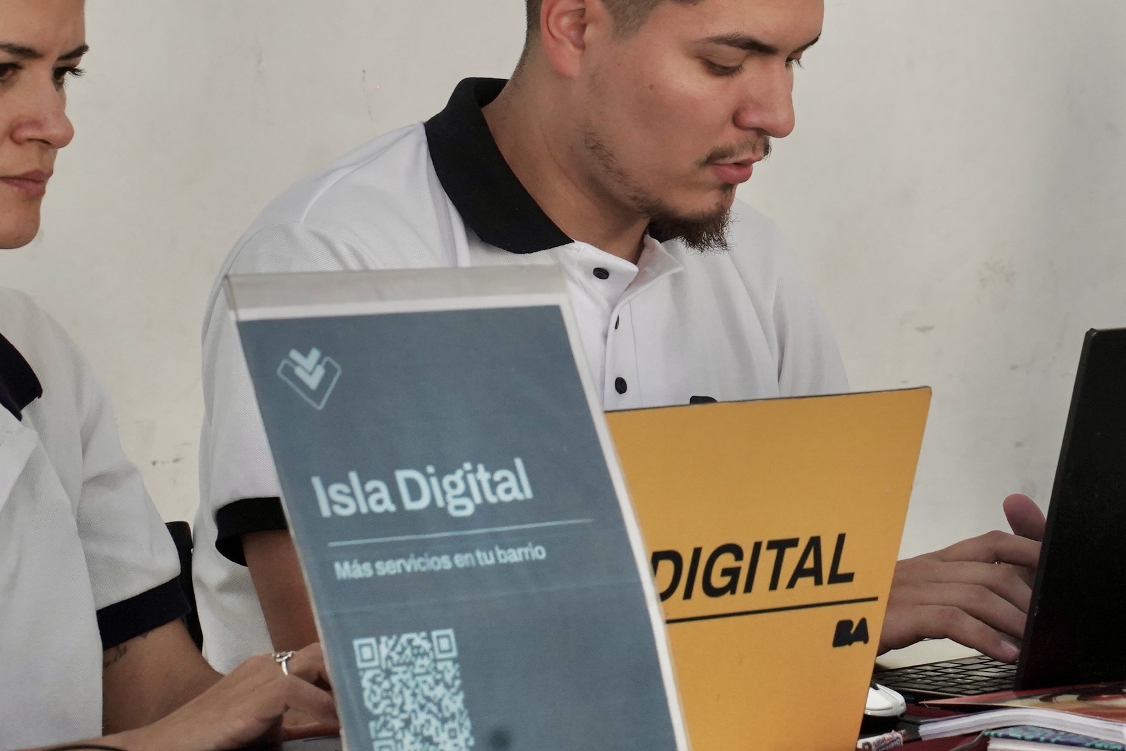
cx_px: 834
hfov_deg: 12.1
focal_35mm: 170
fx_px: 5318
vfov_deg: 8.1
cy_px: 260
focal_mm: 75
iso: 2000
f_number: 9
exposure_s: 1/125
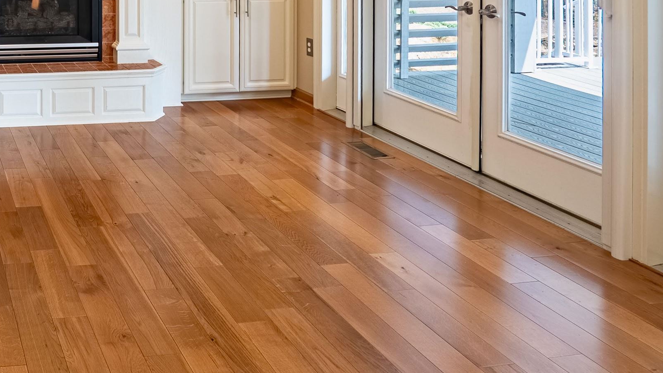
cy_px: -12
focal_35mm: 32
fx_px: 563
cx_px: 152
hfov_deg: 57.4
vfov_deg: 33.2
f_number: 8
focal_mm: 16
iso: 400
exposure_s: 1/500
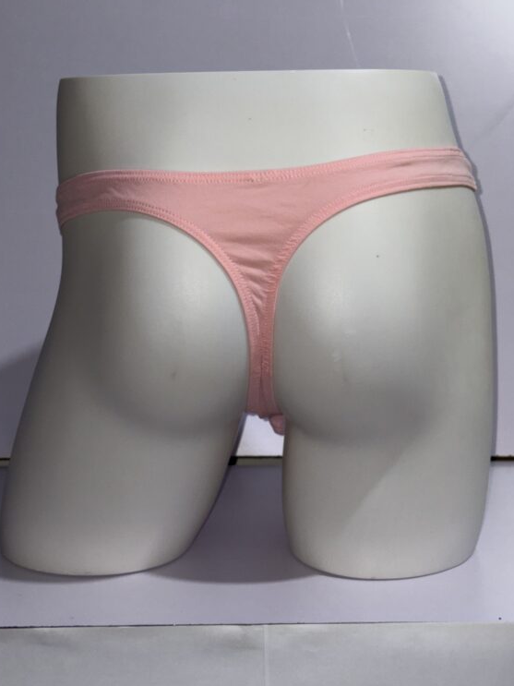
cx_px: 249
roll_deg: +1.2
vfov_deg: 34.4
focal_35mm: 56
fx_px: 1109
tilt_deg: -9.6
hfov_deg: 26.1
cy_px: 347
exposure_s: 1/39
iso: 50
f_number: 1.6
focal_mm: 5.96
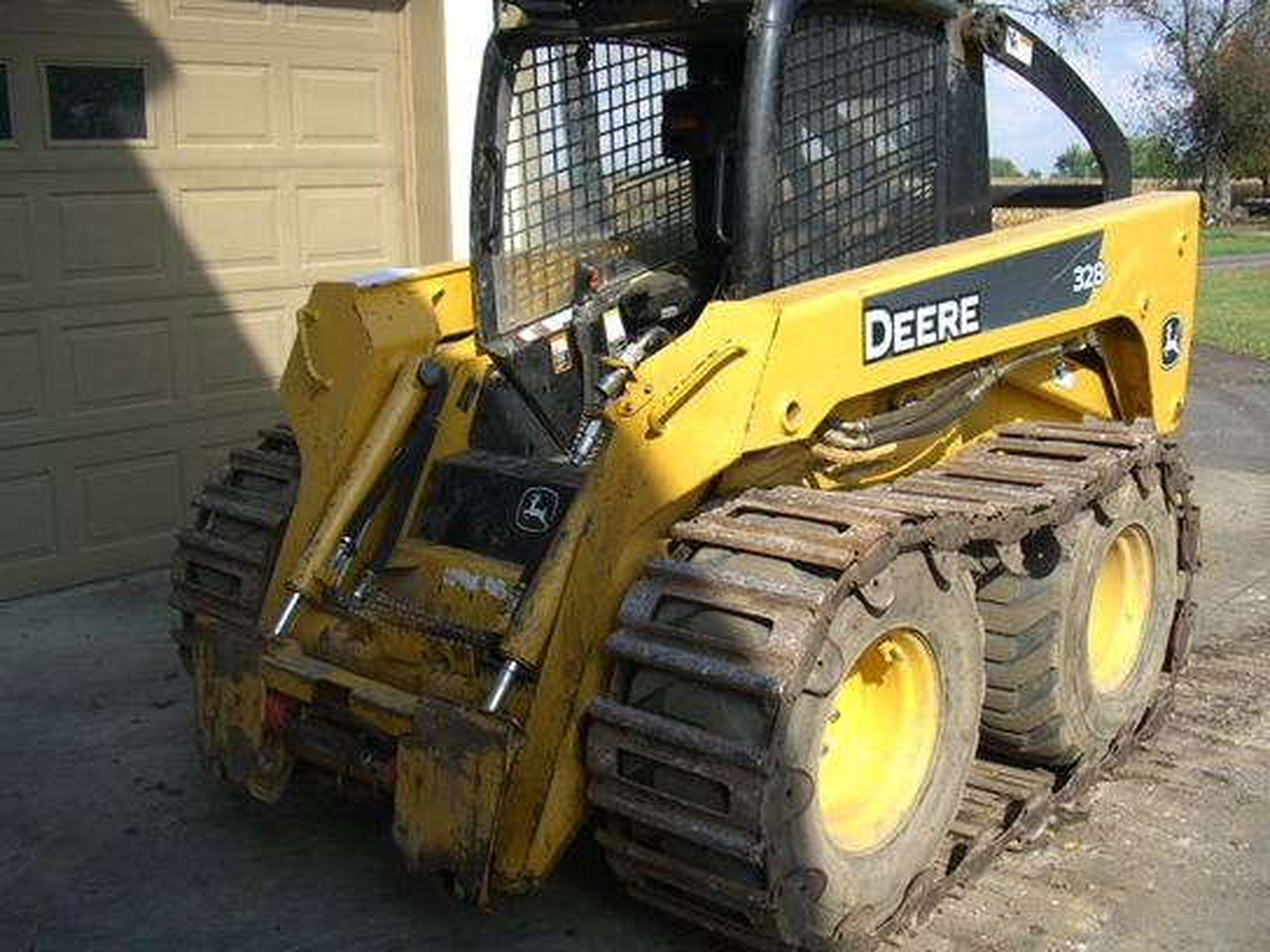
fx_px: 1394
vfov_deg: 37.7
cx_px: 635
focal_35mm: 38
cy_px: 476
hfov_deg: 49.0
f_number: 5.6
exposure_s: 1/200
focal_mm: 7.9
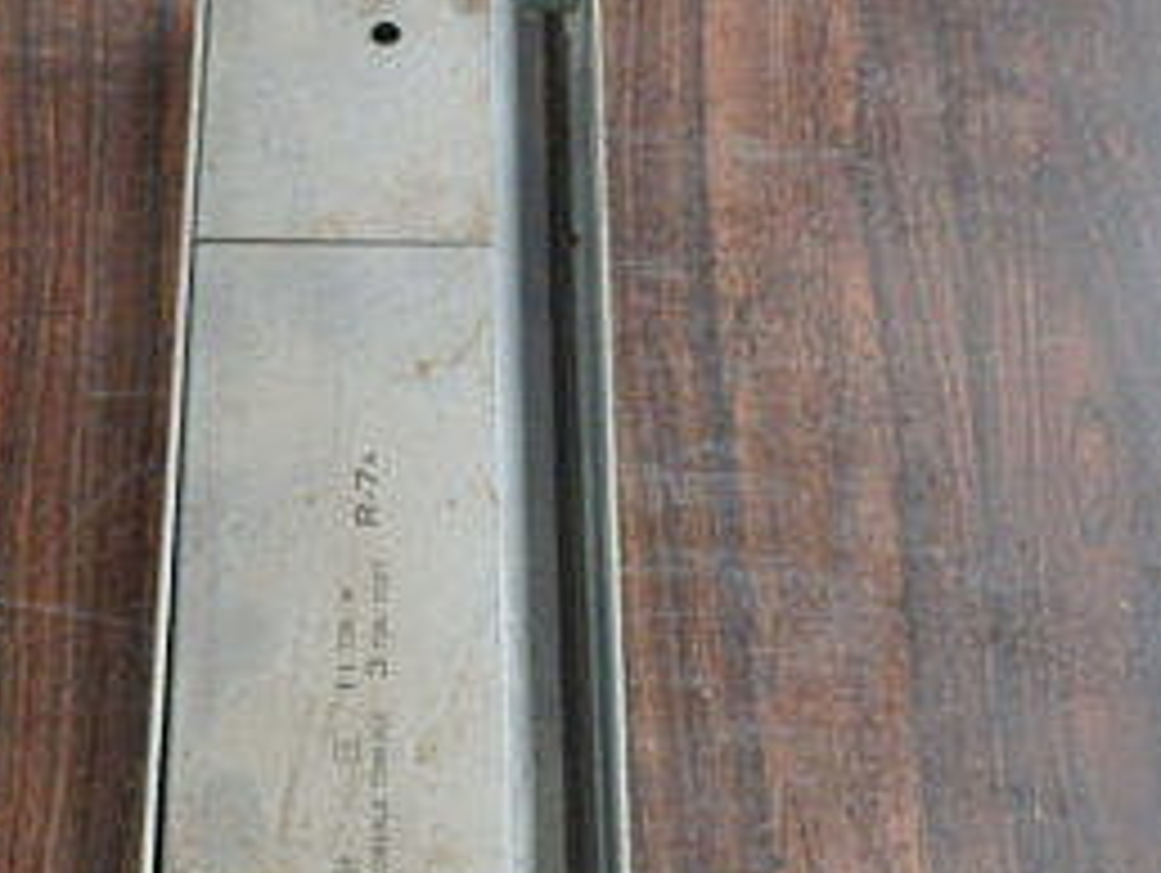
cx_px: 364
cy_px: 968
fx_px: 2081
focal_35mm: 62
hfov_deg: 30.9
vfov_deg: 22.3
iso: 250
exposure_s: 1/30
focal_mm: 4.5
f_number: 3
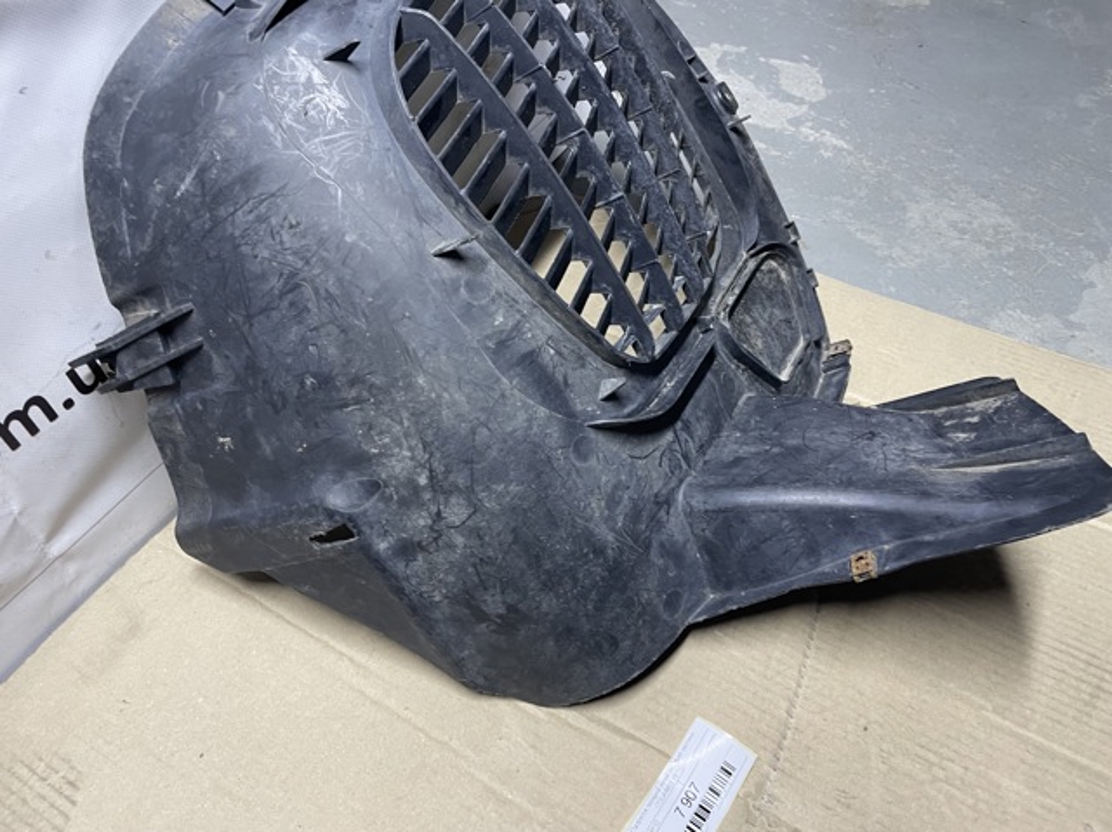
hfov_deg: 67.3
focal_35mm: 26
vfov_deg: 53.0
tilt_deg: -50.2
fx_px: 835
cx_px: 556
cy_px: 416
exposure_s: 1/50
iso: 100
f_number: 1.6
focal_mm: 4.2
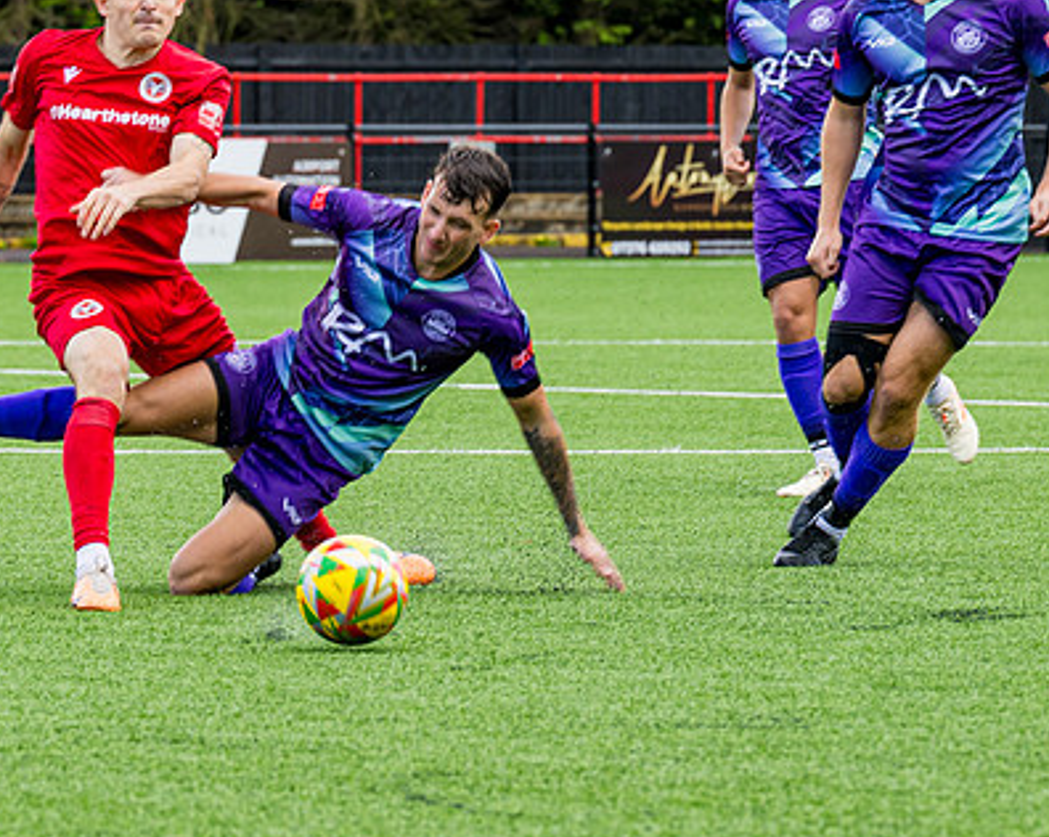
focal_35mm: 328
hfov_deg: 5.9
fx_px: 10173
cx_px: 158
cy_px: 492
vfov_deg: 4.7
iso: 200
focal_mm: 125
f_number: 5
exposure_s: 1/400
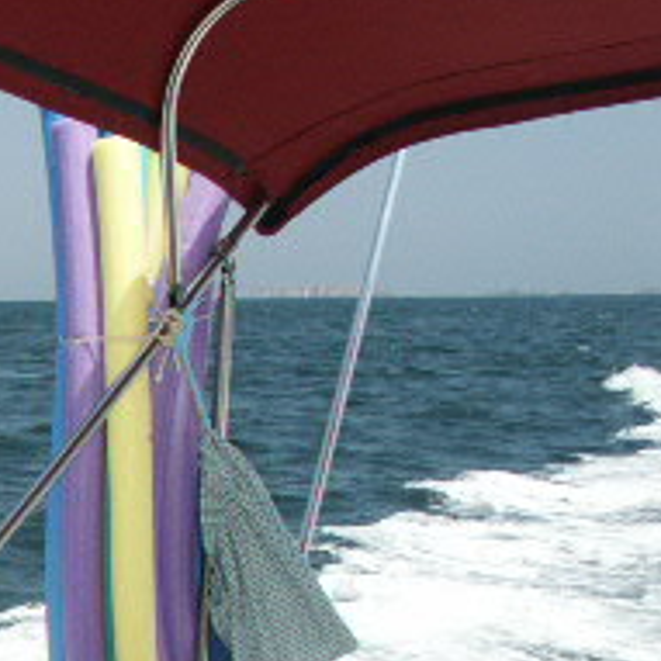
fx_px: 1923
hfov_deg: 17.0
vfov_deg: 18.5
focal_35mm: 89
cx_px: -419
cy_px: 779
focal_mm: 7.91
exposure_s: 1/2000
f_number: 4
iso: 125
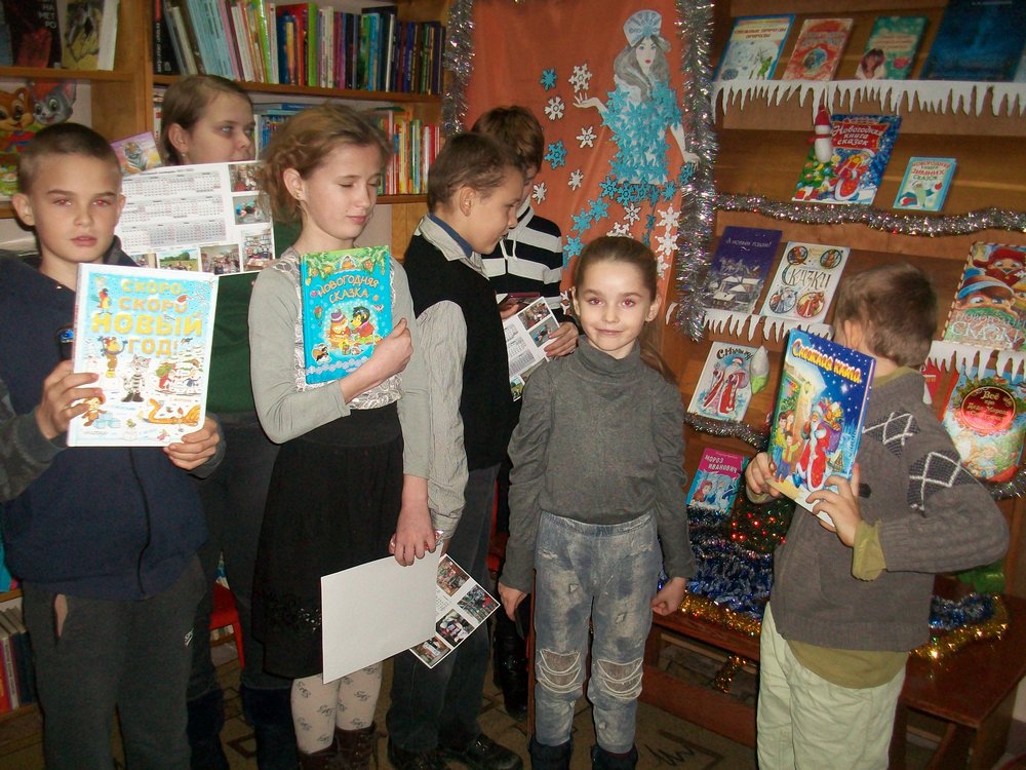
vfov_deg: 41.8
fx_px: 1008
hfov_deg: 54.0
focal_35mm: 34
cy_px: 385
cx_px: 513
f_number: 2.8
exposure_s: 1/60
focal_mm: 5.7
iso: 160
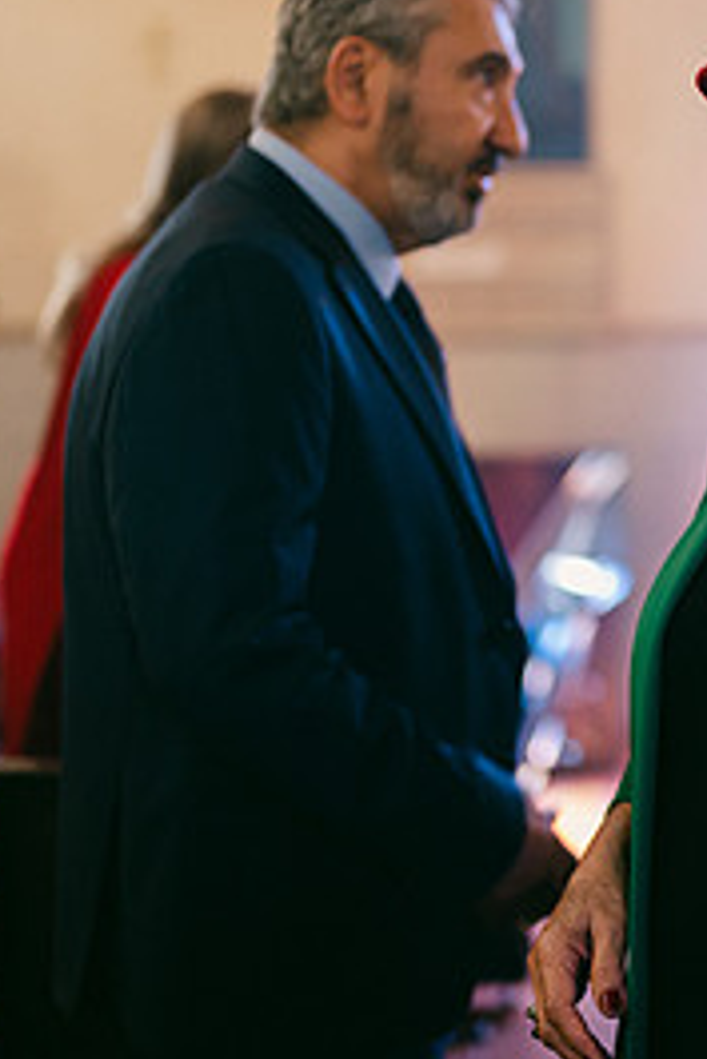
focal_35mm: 79
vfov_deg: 25.6
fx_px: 2324
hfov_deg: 16.8
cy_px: 425
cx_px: 758
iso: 400
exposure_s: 1/160
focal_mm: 35
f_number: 1.2
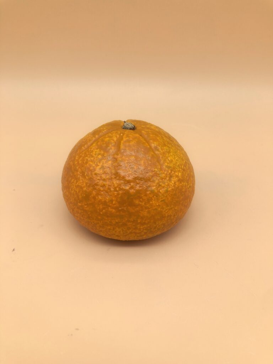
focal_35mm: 28
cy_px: 182
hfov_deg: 49.7
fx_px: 294
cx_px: 136
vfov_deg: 63.4
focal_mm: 3.99
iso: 25
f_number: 1.8
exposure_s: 1/121
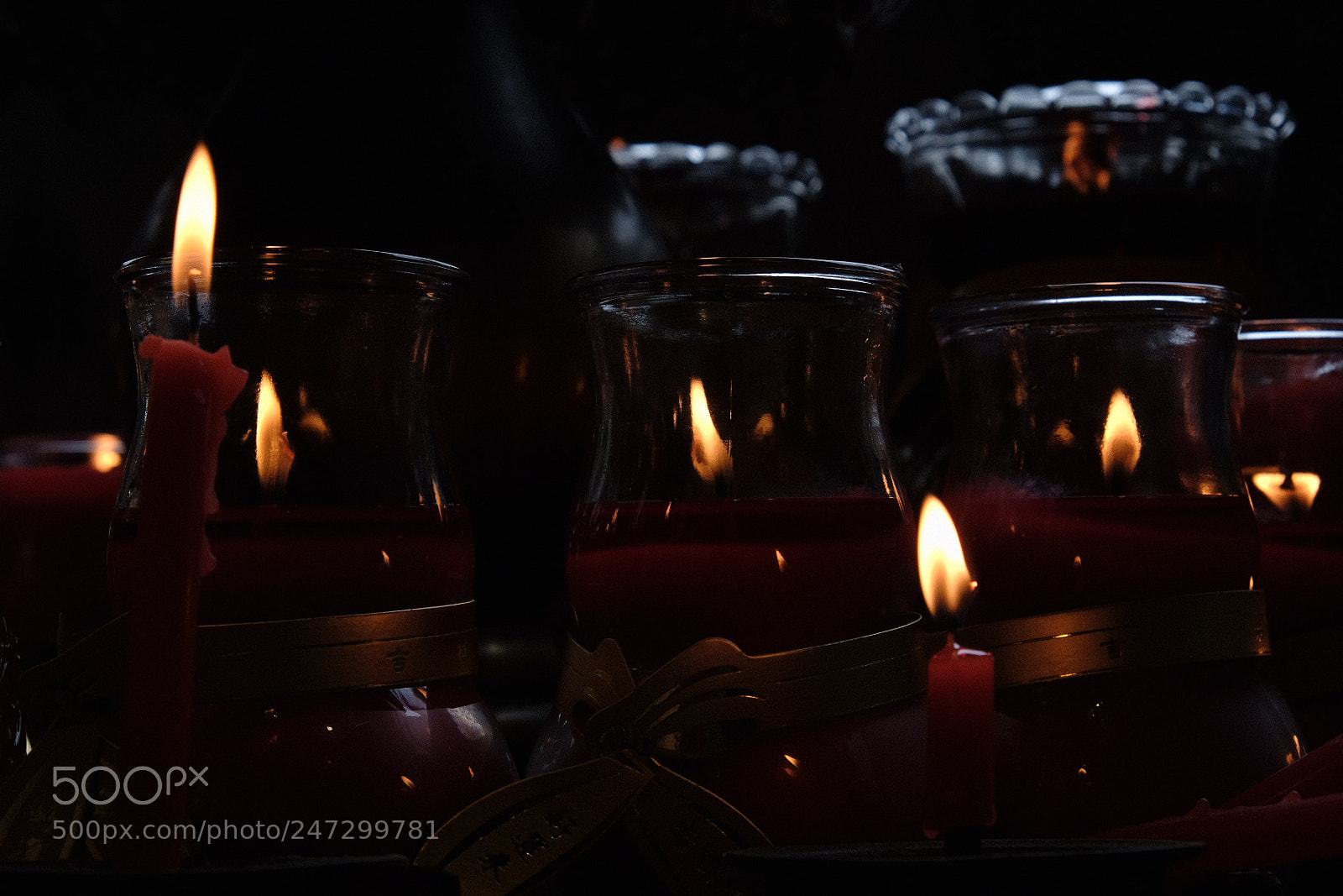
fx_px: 3096
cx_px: 672
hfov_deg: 24.5
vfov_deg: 16.5
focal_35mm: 83
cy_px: 448
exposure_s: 1/125
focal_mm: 55
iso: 400
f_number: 10
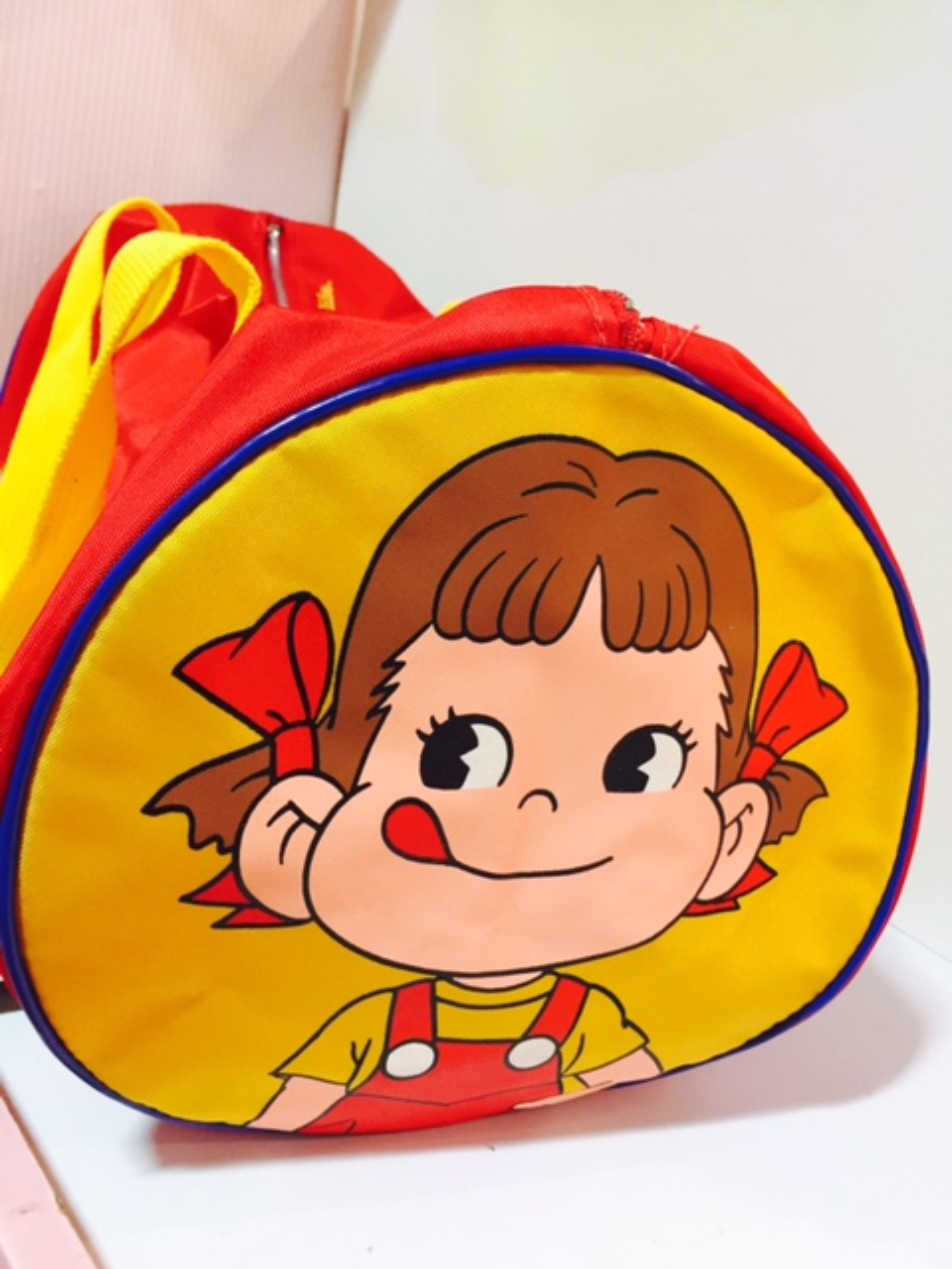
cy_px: 634
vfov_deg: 61.7
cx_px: 476
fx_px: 1063
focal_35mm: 29
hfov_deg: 48.2
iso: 160
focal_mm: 4.15
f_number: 2.2
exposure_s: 1/33
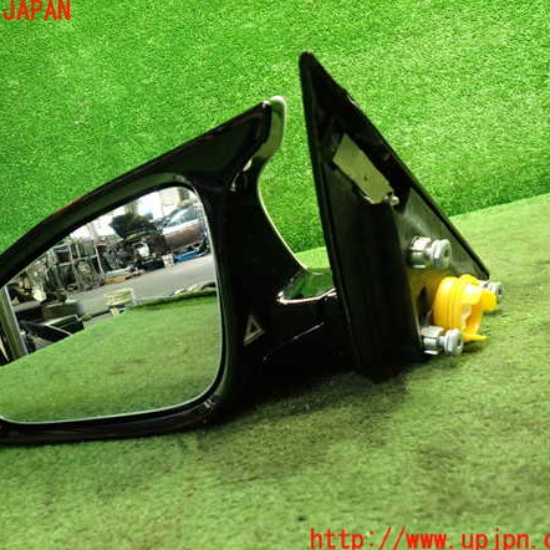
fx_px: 539
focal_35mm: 30
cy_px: 276
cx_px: 218
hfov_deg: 53.6
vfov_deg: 54.0
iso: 400
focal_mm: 4.5
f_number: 2
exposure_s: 1/30
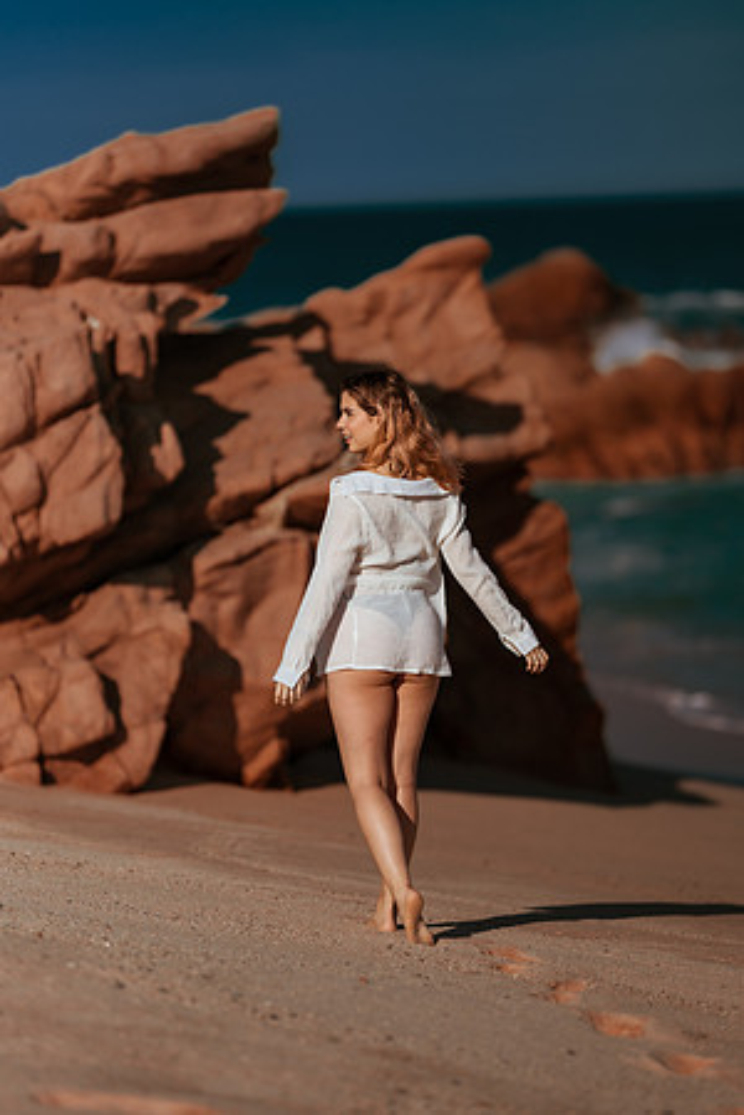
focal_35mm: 135
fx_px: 4185
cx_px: 372
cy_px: 558
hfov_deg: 10.2
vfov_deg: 15.2
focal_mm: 135
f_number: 1.8
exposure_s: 1/8000
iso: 50
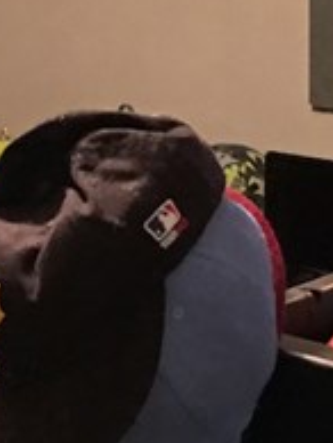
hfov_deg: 9.7
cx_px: 116
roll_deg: -0.9
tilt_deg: -10.6
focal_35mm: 153
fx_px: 1958
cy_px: 187
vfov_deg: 12.9
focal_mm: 4.15
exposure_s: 1/4
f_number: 2.2
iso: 125
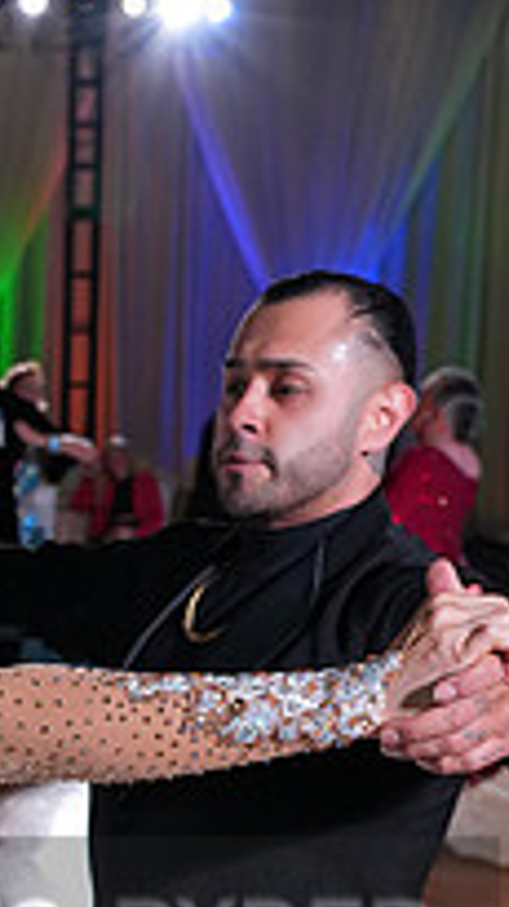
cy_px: 987
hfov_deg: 13.6
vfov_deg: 23.3
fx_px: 2068
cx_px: -108
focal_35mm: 86
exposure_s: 1/250
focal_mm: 29
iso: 1250
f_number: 4.5
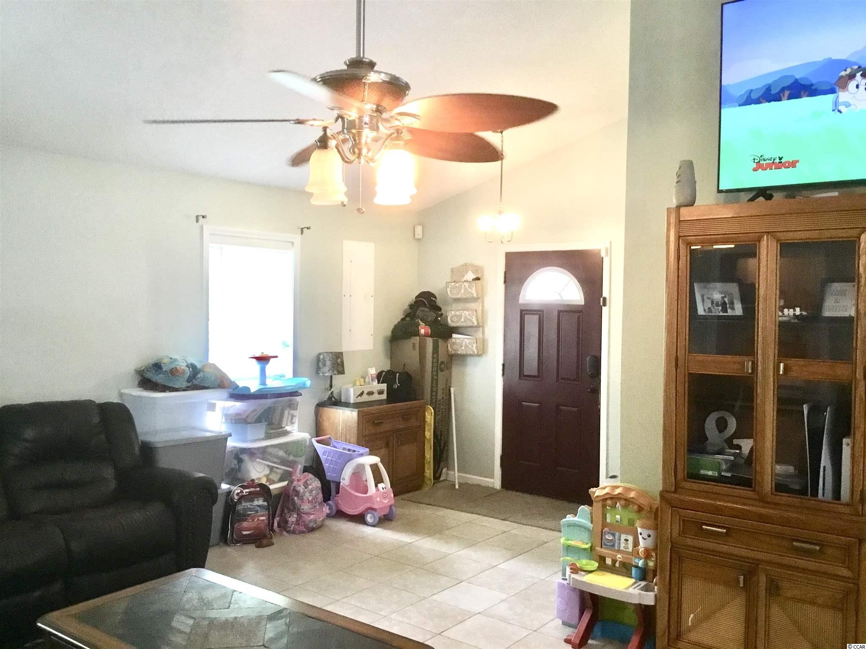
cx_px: 433
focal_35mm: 31
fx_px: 776
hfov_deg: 58.4
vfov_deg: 45.4
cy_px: 324
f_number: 2.4
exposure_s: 1/30
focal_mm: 3.3
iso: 160
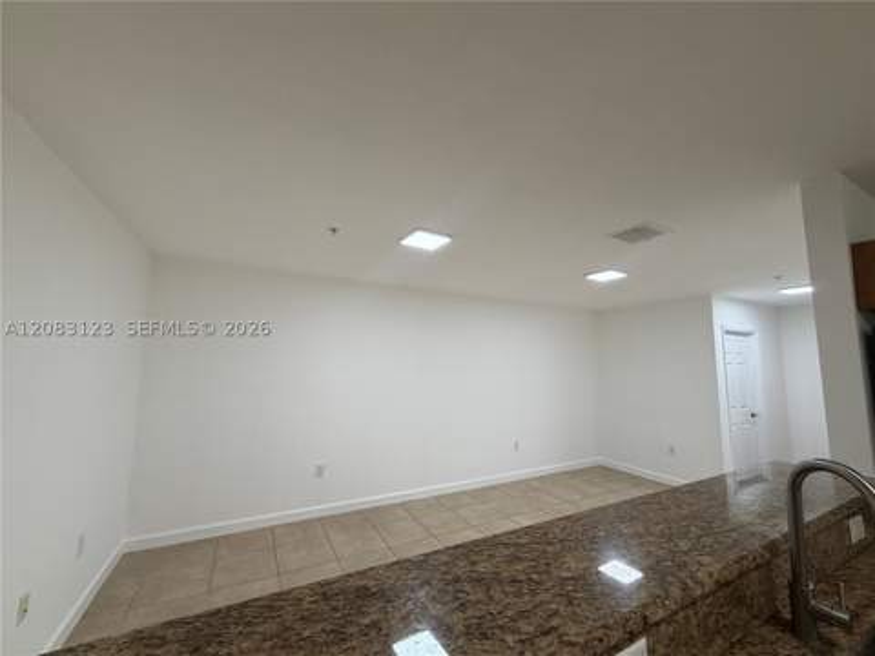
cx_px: 438
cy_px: 328
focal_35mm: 14
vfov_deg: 85.7
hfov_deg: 102.1
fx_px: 354
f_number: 2.2
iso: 200
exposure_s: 1/121
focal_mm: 2.22
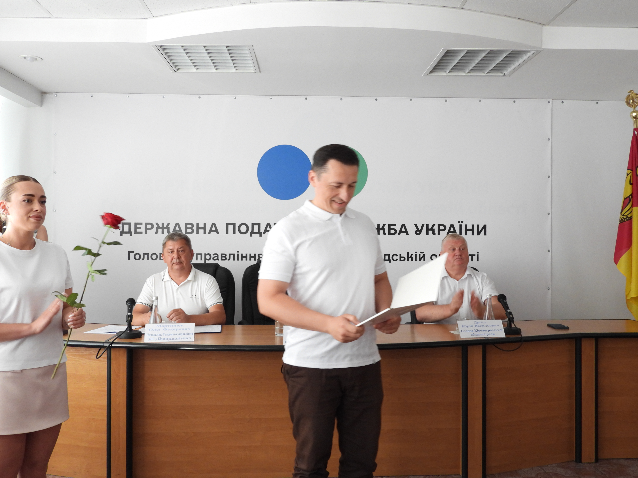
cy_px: 239
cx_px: 319
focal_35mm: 33
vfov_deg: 42.9
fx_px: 608
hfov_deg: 55.4
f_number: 3.2
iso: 360
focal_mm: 5.9
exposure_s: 1/30
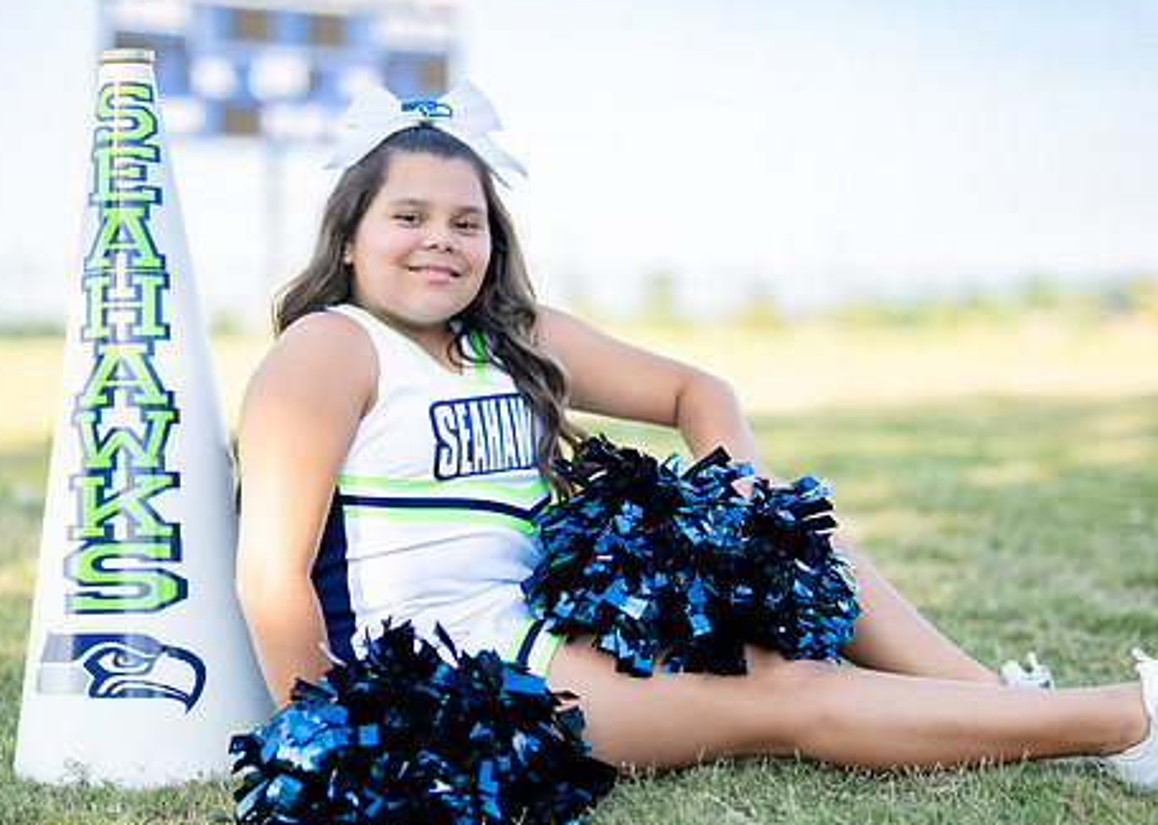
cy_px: 458
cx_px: 520
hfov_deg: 24.5
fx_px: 2662
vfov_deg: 17.6
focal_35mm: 81
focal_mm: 50
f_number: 1.2
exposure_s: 1/2500
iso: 100
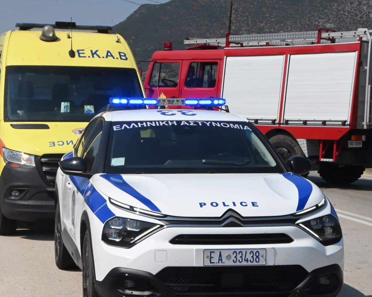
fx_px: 1024
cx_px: 166
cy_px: 149
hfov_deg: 20.6
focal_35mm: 93
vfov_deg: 16.5
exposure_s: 1/2500
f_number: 32
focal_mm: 55
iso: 6400
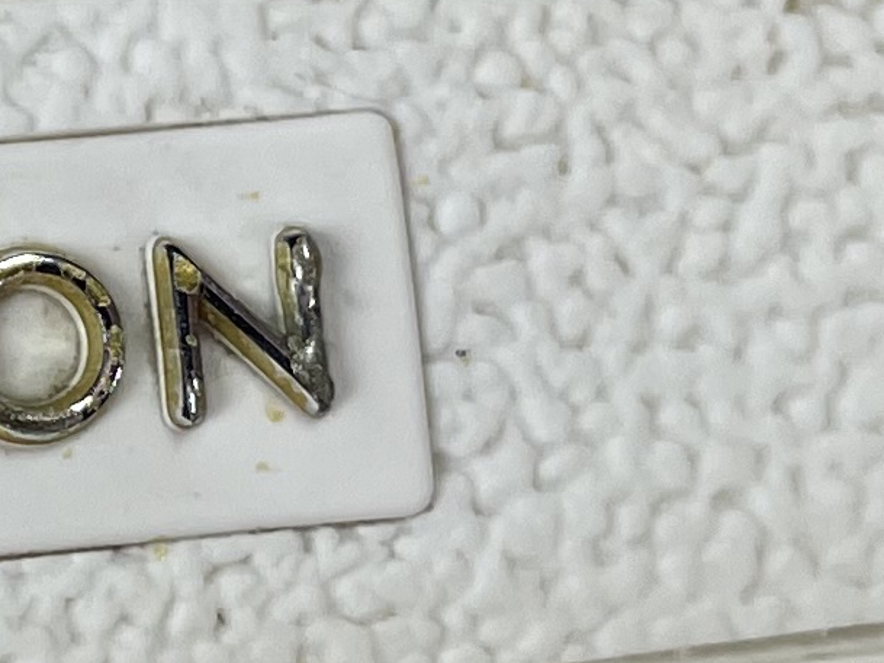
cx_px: -640
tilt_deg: -45.1
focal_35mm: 172
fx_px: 4393
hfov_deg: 10.8
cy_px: 411
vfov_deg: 8.6
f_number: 1.6
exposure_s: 1/240
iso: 32
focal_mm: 4.2
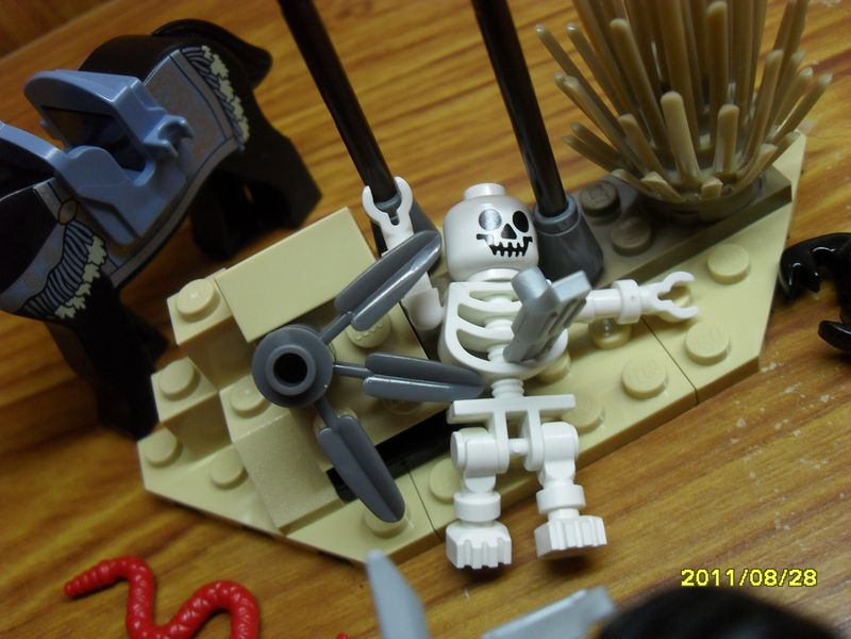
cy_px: 320
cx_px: 426
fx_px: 860
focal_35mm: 35
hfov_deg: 52.6
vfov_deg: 40.7
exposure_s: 1/45
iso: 200
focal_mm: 6.2
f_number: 2.8
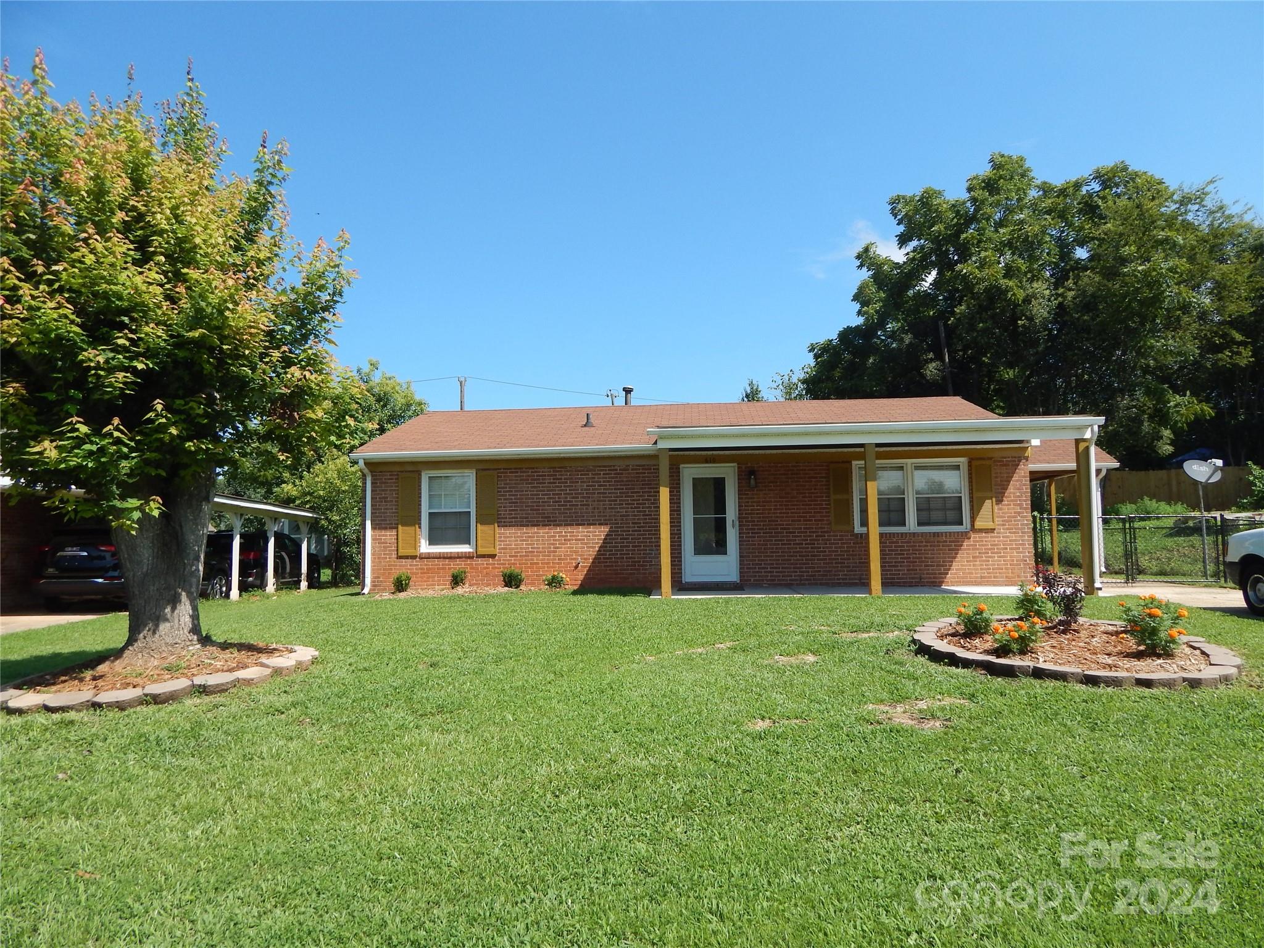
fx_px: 840
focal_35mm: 23
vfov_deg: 58.9
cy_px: 474
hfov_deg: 73.9
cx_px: 632
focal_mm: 4
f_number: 6
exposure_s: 1/400
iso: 125
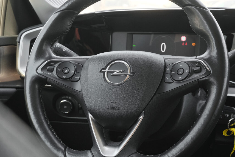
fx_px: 444
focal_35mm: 68
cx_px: 118
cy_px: 78
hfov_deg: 29.7
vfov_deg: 20.0
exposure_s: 1/125
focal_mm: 45
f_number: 9
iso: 2000
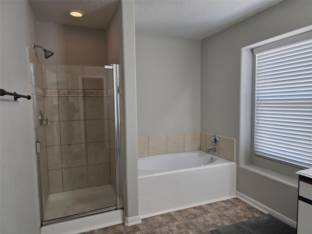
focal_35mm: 23
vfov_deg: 58.9
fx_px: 207
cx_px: 156
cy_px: 117
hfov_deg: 73.9
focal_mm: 6.3
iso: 100
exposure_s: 1/120
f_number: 1.7
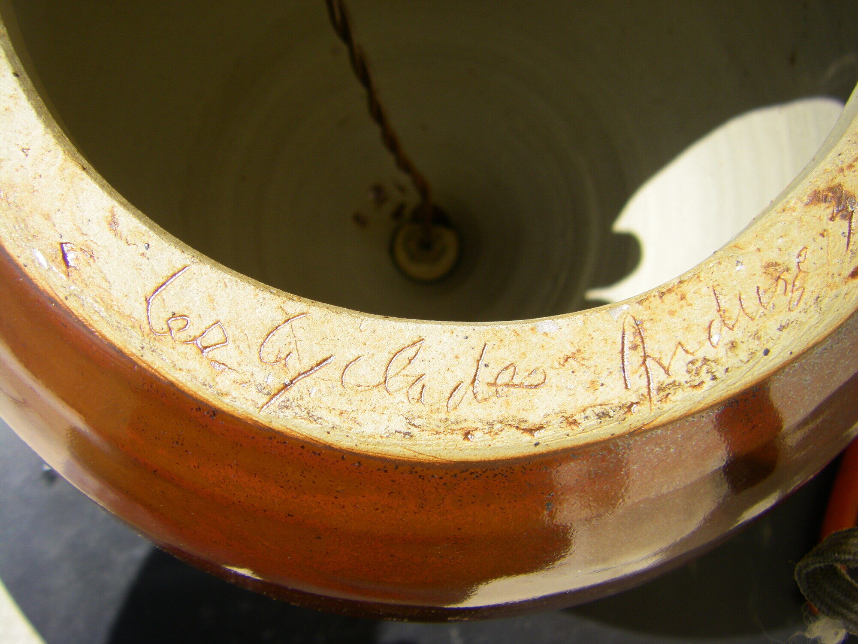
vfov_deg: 37.7
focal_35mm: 38
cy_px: 322
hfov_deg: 49.0
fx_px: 942
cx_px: 429
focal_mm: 6.3
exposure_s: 1/160
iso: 64
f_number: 7
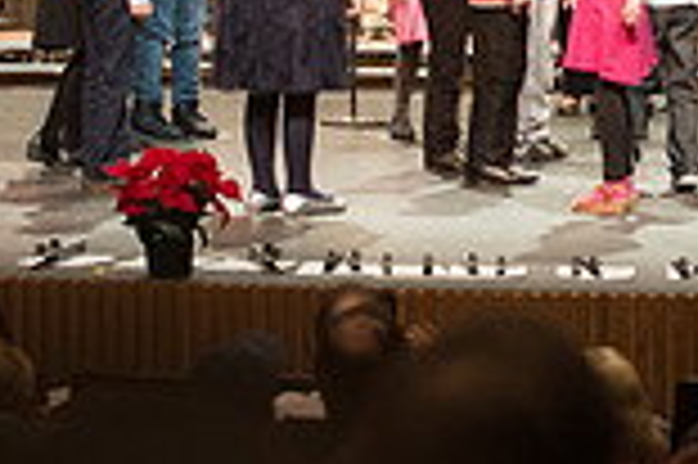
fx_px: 5074
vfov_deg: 5.2
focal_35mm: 262
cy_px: -97
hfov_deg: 7.8
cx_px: 820
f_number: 2.8
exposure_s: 1/160
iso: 2500
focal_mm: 70
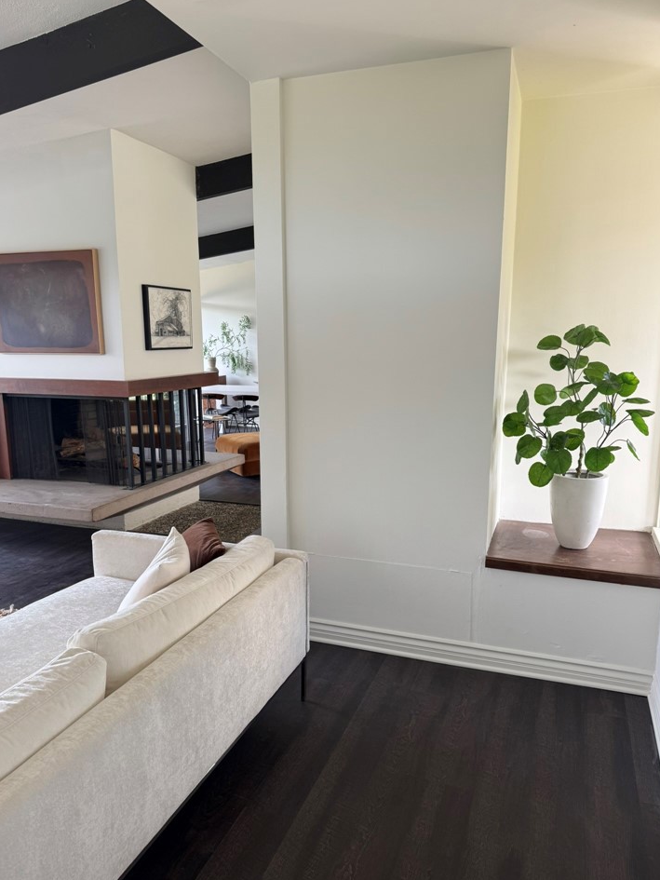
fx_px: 661
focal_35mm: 26
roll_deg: +0.7
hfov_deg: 53.1
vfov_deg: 67.3
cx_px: 327
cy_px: 458
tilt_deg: -11.9
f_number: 1.78
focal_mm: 6.76
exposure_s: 1/121
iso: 64
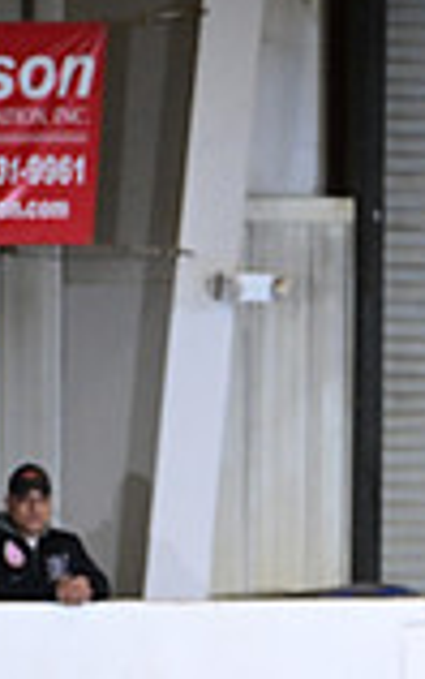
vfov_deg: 2.8
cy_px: 767
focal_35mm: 749
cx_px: 1082
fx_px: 13855
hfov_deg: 1.8
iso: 2500
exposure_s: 1/200
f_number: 4
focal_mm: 200
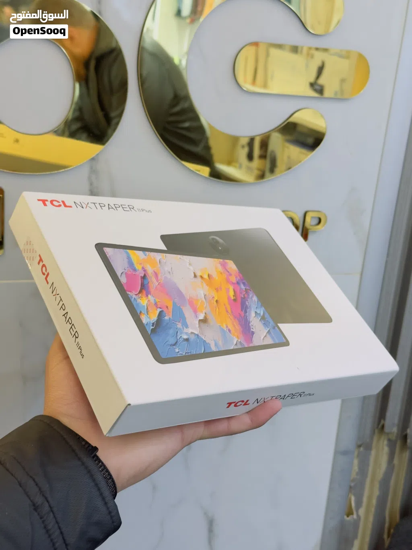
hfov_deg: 30.3
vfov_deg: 39.7
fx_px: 762
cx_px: 206
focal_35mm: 48
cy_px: 275
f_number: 1.78
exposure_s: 1/100
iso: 64
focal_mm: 6.86
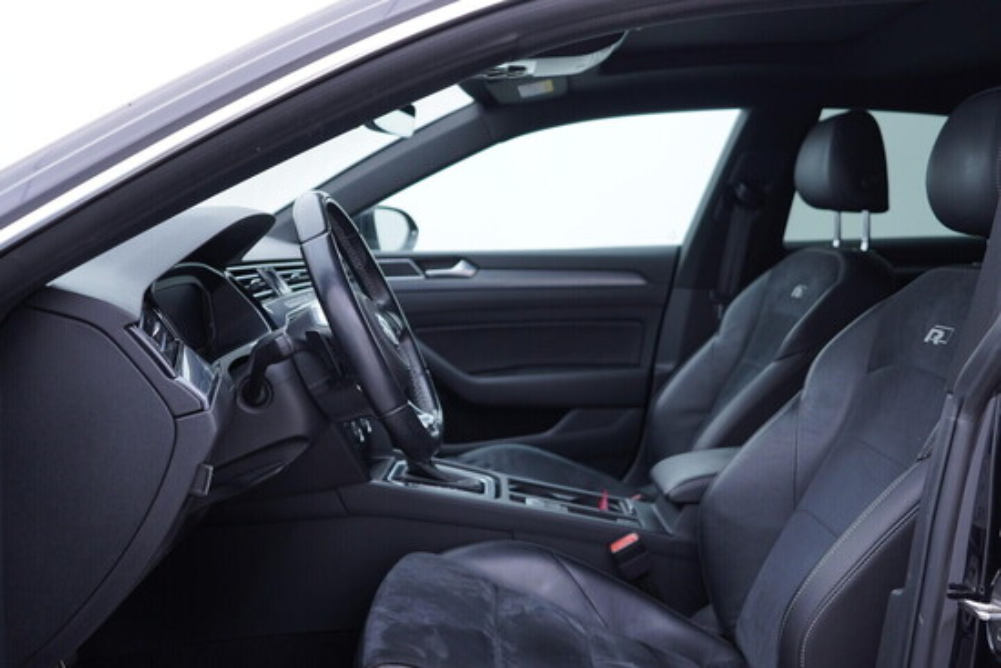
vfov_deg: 36.9
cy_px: 334
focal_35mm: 36
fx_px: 1001
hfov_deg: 53.1
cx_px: 500
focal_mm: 24
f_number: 2.8
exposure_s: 1/40
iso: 125
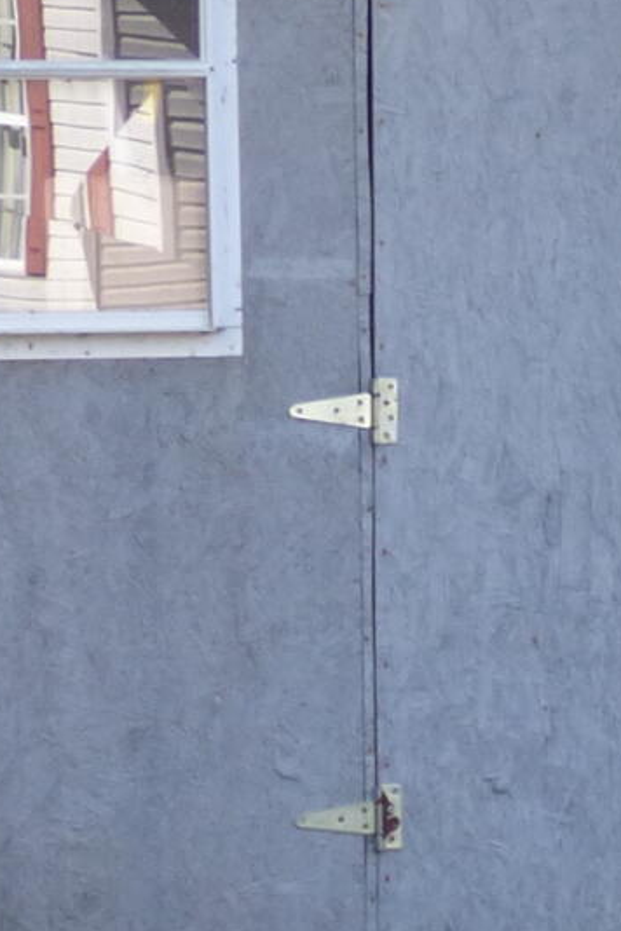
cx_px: 973
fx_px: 5899
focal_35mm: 228
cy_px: 750
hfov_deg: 6.0
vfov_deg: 9.0
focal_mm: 6.8
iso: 100
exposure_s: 1/100
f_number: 3.5
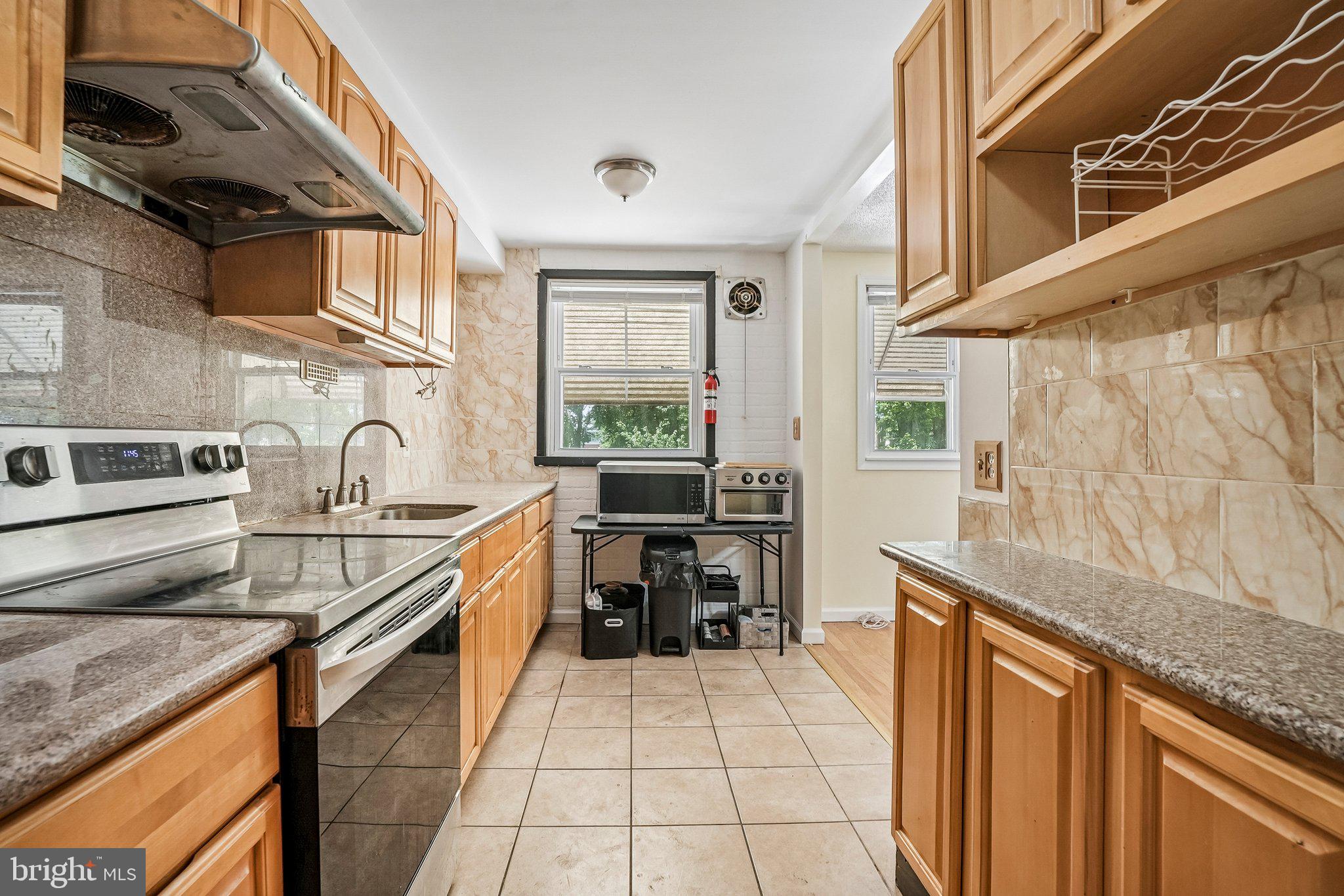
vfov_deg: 73.7
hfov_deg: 96.7
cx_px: 672
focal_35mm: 16
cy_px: 448
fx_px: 597
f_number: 8
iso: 400
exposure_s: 1/50
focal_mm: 16
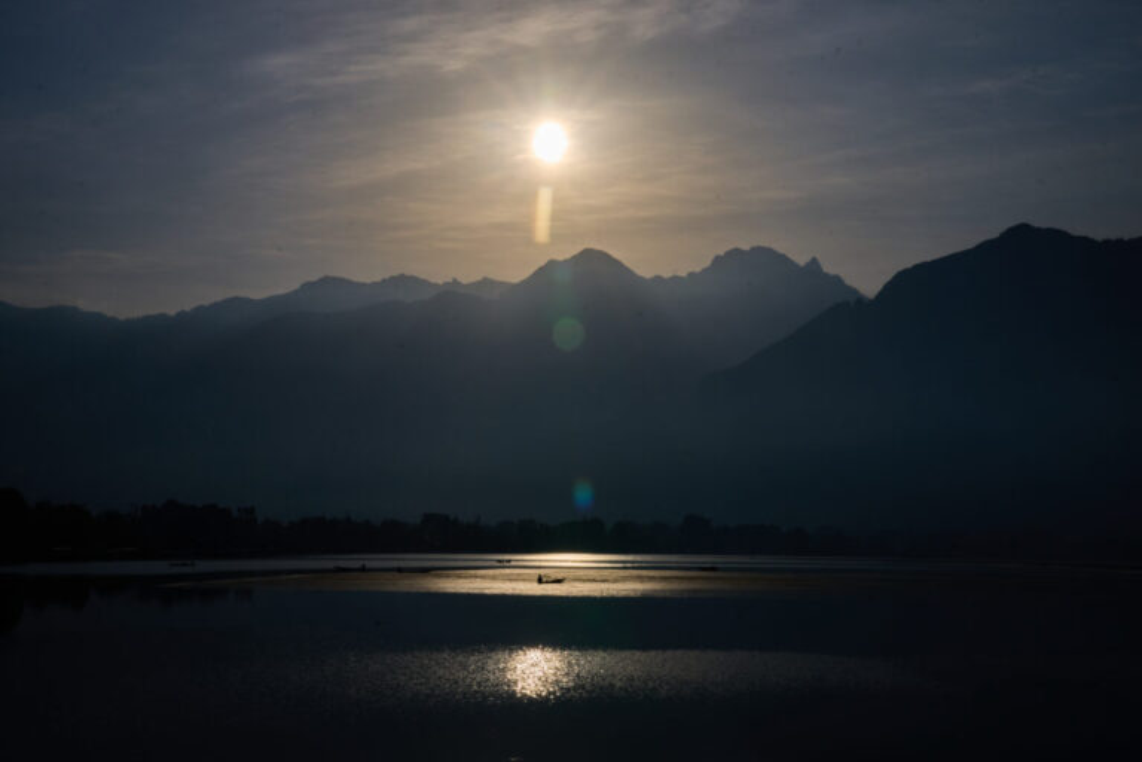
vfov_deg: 24.6
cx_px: 571
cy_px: 381
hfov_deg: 36.2
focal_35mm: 55
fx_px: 1745
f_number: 22
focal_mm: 55
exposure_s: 1/1000
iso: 50
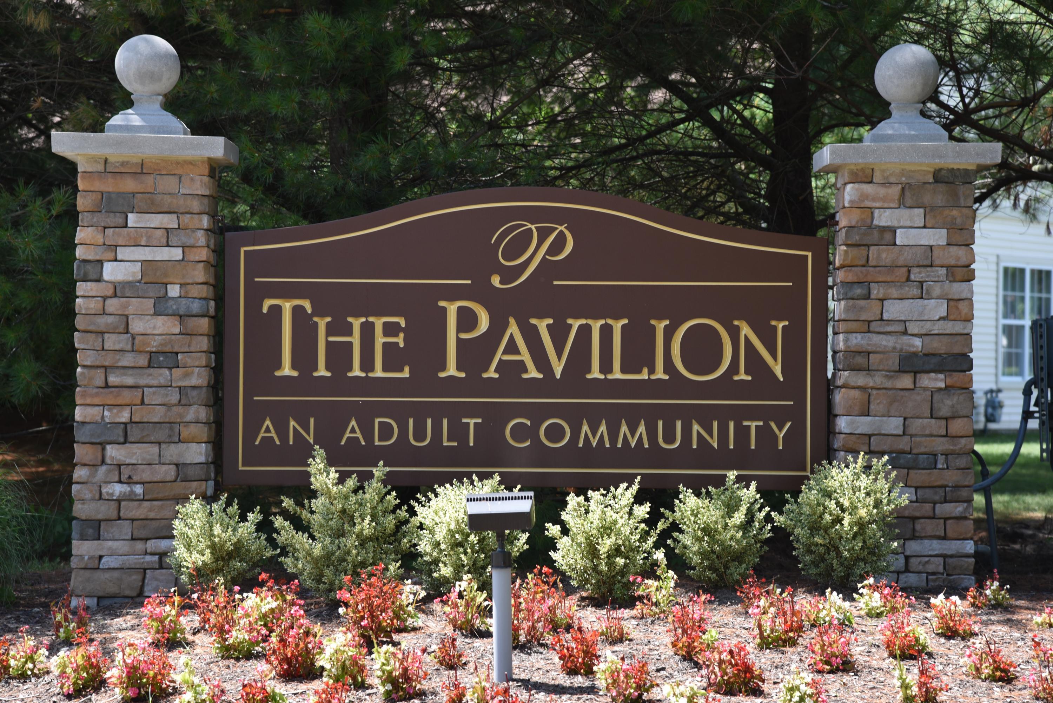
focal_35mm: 120
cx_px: 526
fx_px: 3511
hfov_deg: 17.1
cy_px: 352
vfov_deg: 11.4
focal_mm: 120
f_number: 5.6
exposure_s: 1/500
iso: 400
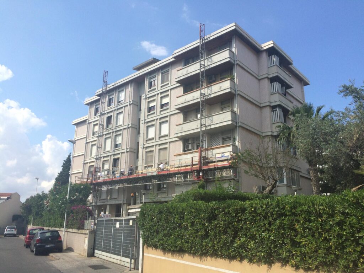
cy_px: 136
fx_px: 305
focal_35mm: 29
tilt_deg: +14.4
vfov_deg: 48.2
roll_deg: -0.7
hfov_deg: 61.7
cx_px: 182
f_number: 2.2
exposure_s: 1/1866
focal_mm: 4.15
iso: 32
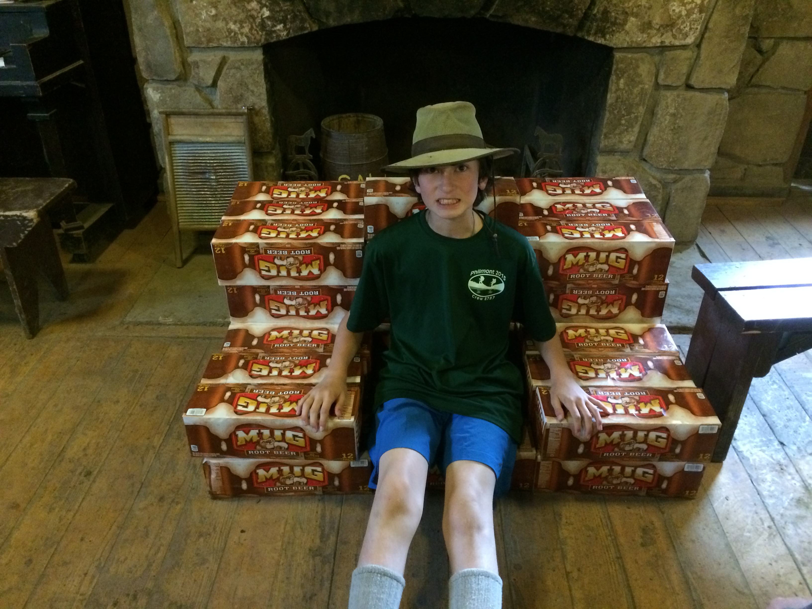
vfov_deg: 48.2
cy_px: 304
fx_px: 680
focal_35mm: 29
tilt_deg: -32.7
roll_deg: +0.1
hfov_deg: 61.7
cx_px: 406
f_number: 2.2
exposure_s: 1/15
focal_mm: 4.15
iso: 500
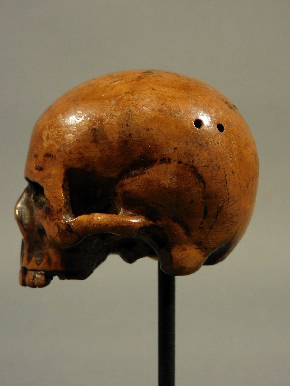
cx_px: 145
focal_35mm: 60
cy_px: 193
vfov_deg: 32.2
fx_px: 670
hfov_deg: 24.4
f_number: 4.2
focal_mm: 10.7
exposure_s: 1/30
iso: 360
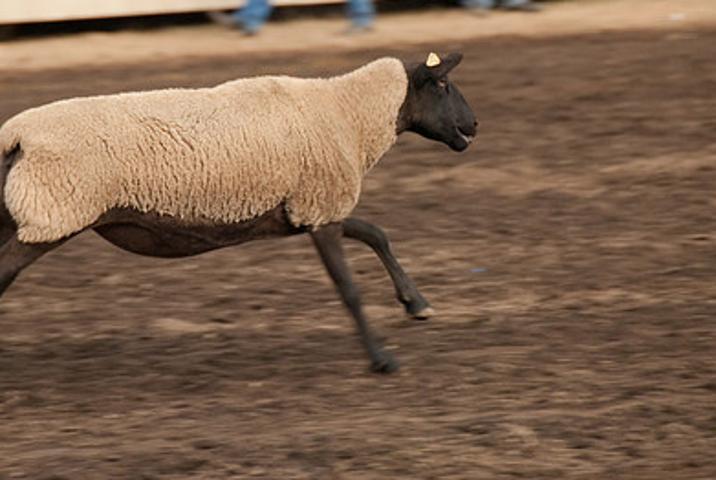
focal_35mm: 378
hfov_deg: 5.4
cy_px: 158
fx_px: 7529
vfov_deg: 3.6
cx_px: 306
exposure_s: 1/200
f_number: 5.6
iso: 400
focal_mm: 170
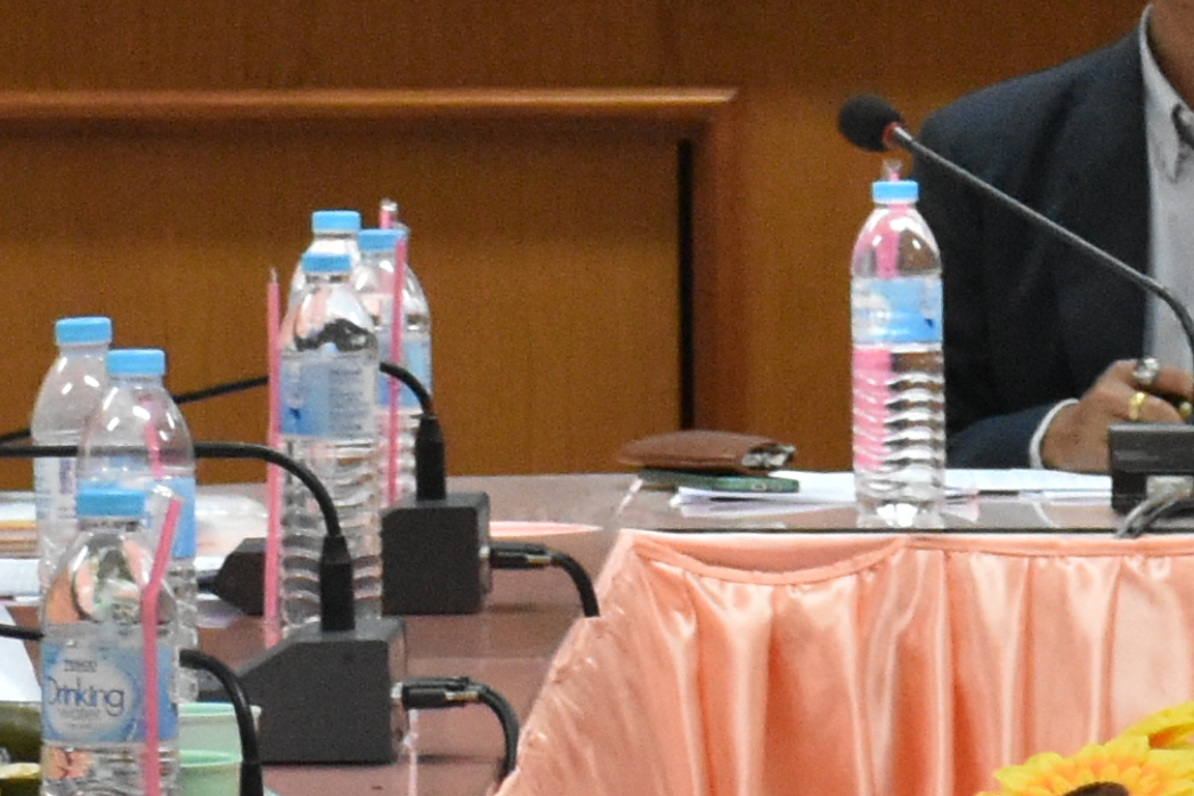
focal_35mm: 387
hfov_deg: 5.3
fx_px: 12830
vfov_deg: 3.6
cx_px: 1252
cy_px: 385
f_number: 6.3
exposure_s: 1/160
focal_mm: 45
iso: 2500
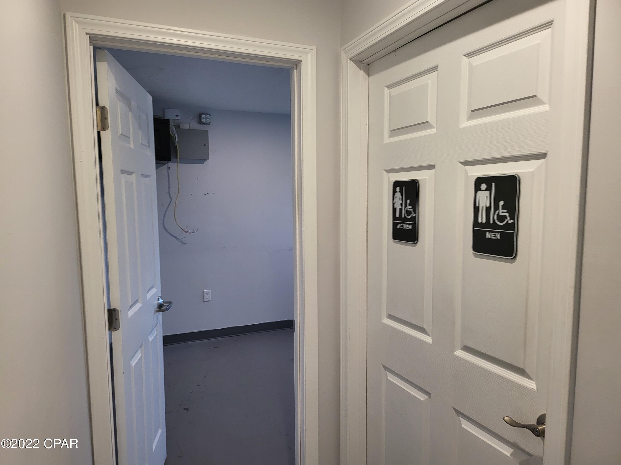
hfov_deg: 71.6
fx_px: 431
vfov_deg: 56.8
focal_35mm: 24
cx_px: 310
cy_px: 232
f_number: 1.8
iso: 250
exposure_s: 1/120
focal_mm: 5
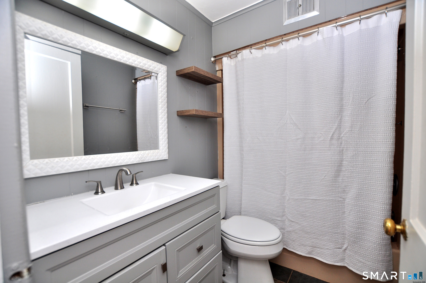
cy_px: 142
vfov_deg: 77.2
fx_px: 177
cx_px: 213
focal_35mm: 15
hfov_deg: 100.5
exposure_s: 1/100
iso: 250
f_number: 4
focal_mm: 10
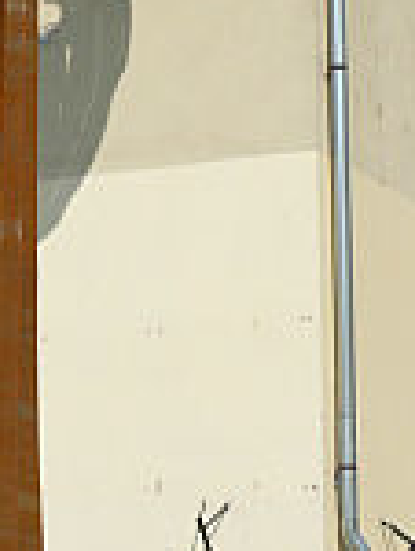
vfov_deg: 13.9
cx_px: -7
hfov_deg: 10.5
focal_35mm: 140
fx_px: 2232
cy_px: 29
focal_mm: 7.4
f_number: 4.5
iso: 100
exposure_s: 1/1300
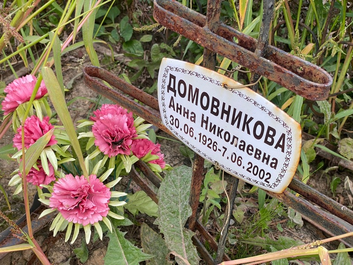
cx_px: 176
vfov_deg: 28.0
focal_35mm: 52
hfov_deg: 36.8
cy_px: 132
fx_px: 530
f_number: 2
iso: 20
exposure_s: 1/172
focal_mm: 6
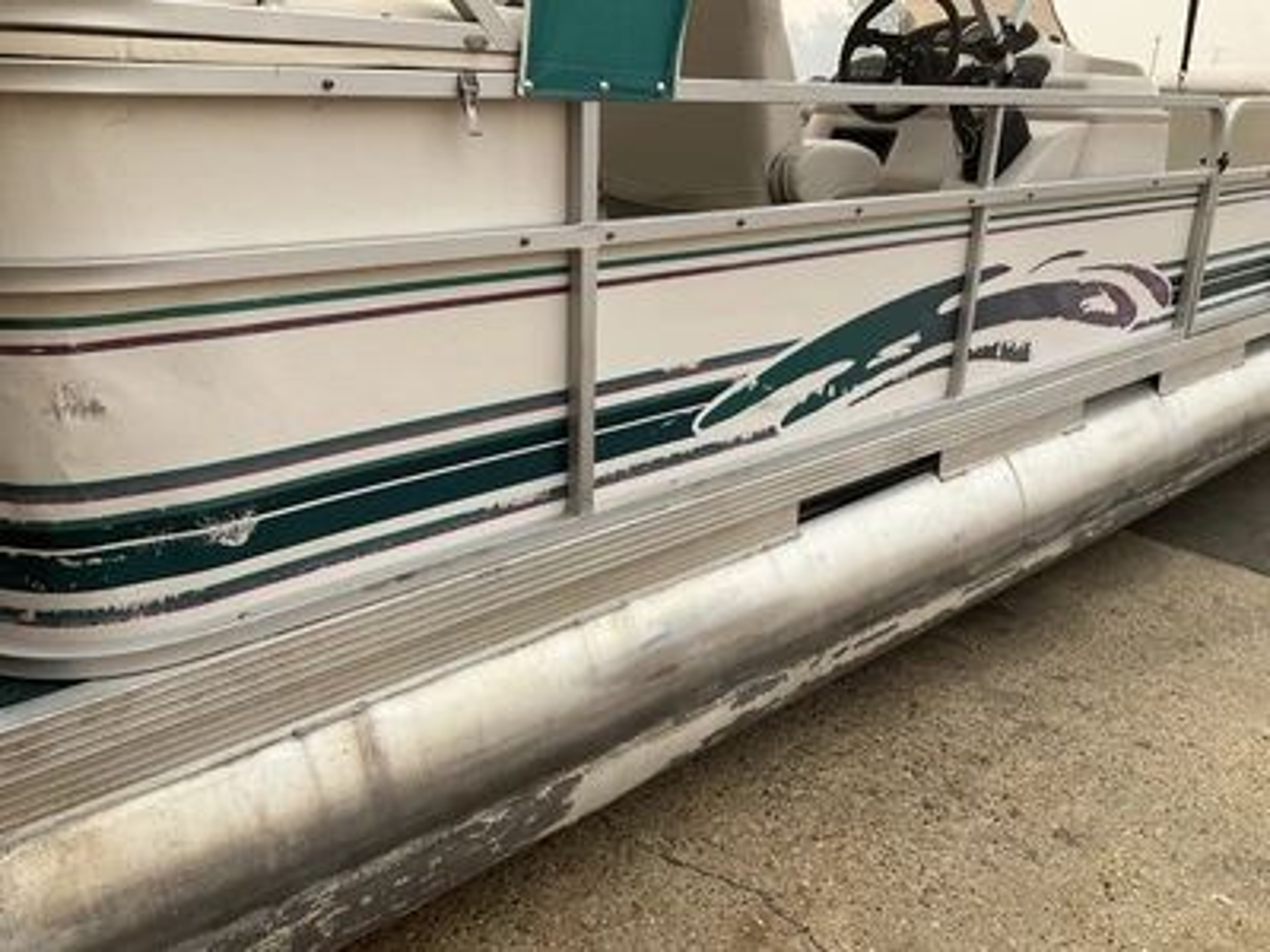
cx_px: 635
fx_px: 1064
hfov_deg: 61.7
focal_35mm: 29
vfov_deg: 48.2
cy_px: 476
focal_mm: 3
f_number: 1.8
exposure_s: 1/759
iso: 25
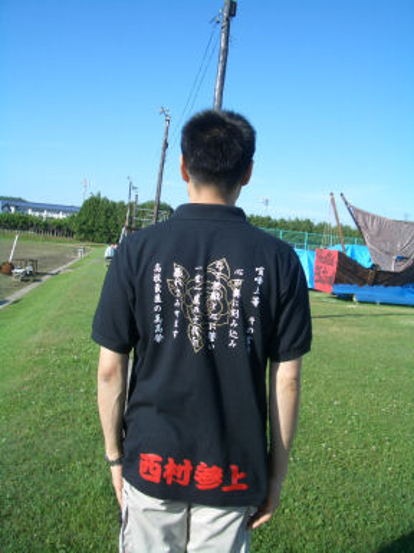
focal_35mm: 35
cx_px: 207
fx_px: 558
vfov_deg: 52.6
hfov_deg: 40.7
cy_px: 276
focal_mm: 5.8
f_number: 4.3
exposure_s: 1/400
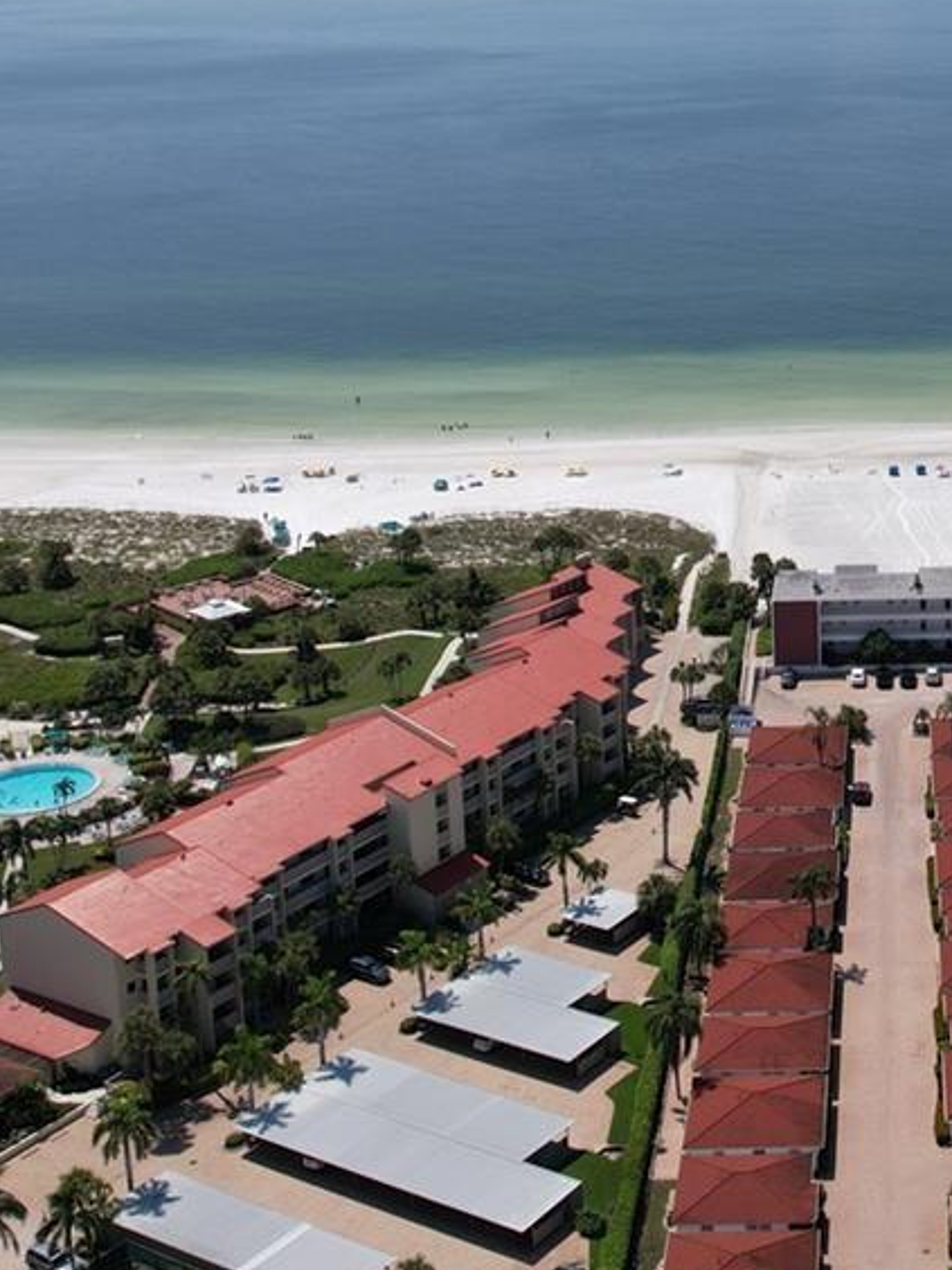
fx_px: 2200
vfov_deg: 31.3
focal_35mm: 60
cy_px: 234
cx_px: 936
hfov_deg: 23.5
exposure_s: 1/4000
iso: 110
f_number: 2.8
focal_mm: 8.38
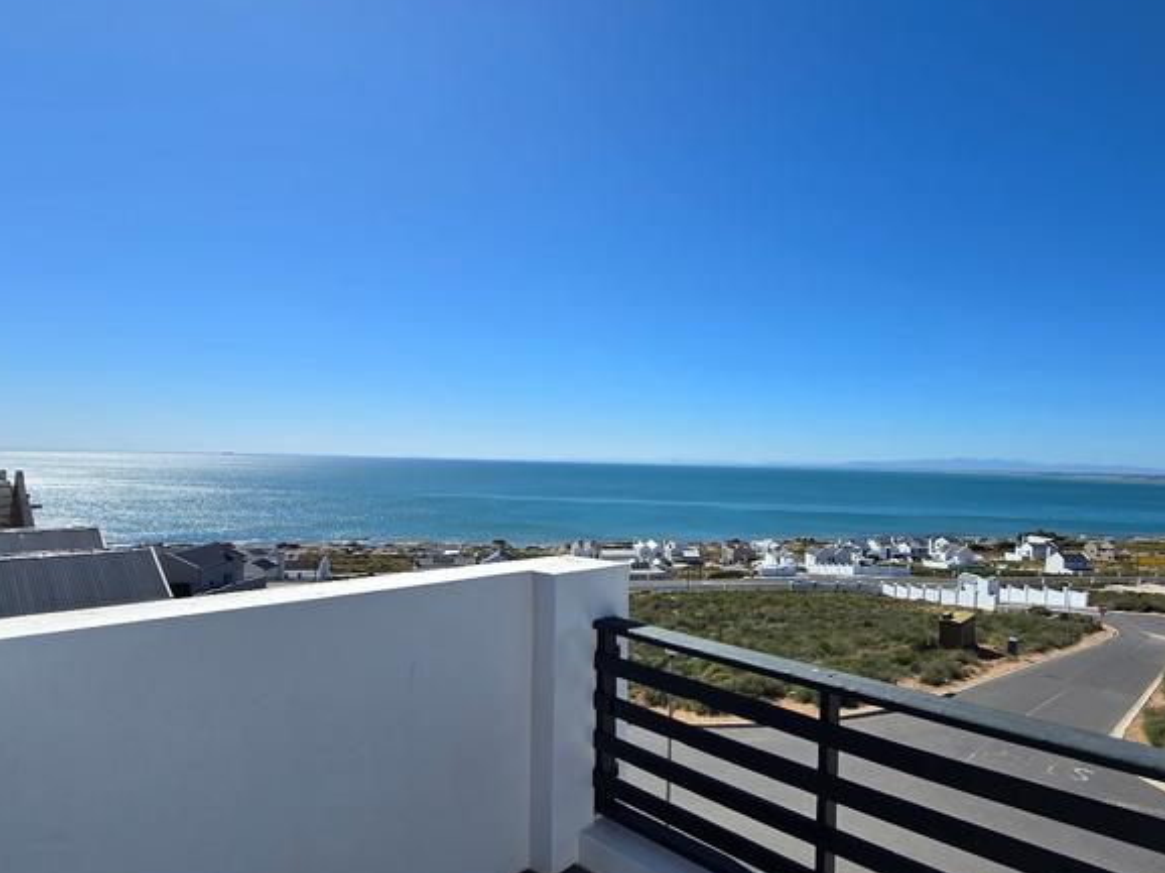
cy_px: 508
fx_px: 606
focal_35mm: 18
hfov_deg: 86.3
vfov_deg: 71.1
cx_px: 720
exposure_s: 1/3151
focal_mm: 2.2
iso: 50
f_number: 2.2
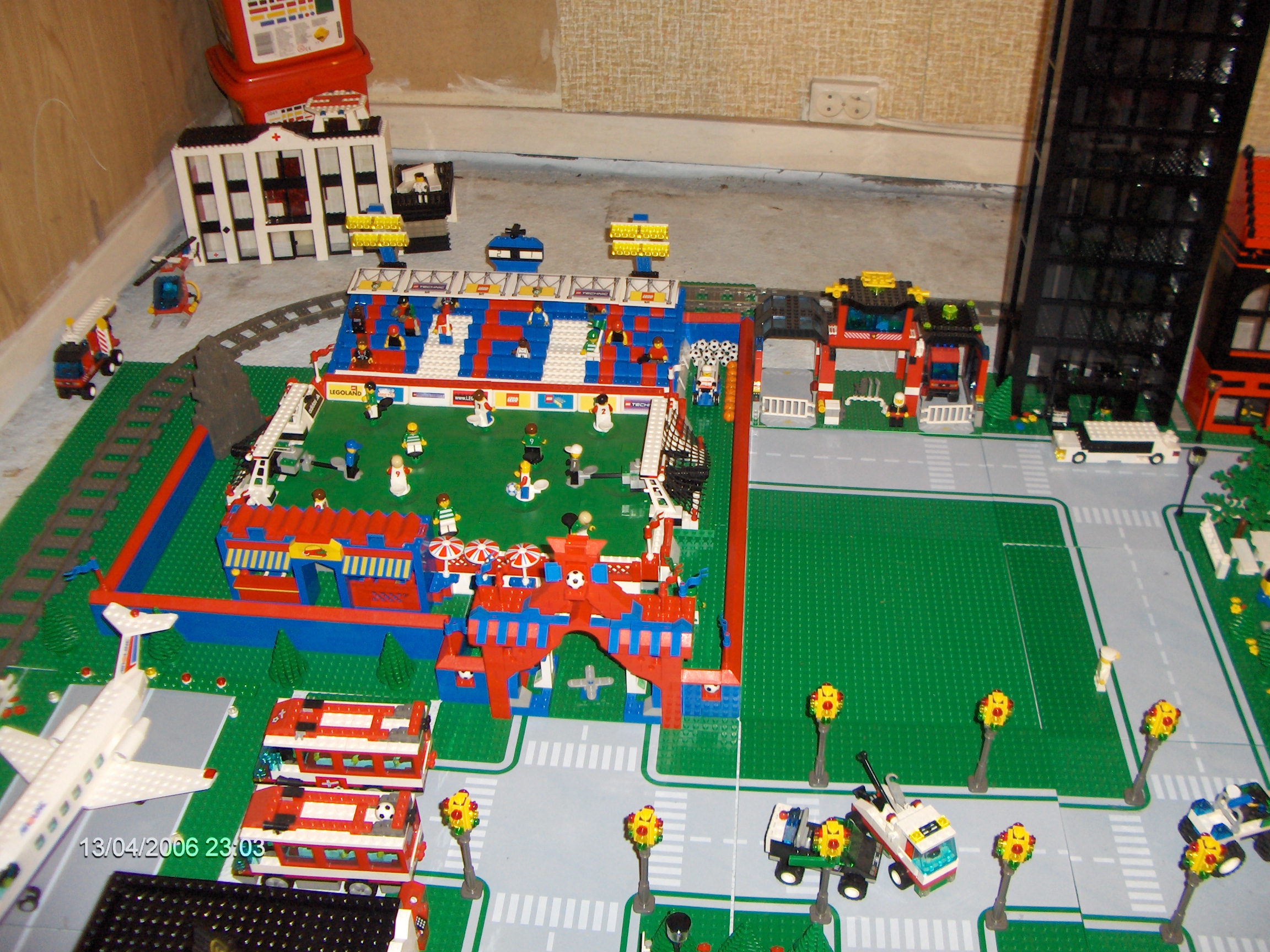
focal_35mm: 35
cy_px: 476
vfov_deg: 40.7
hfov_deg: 52.6
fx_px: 1284
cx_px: 635
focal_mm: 5.8
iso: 100
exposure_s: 1/60
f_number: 2.6
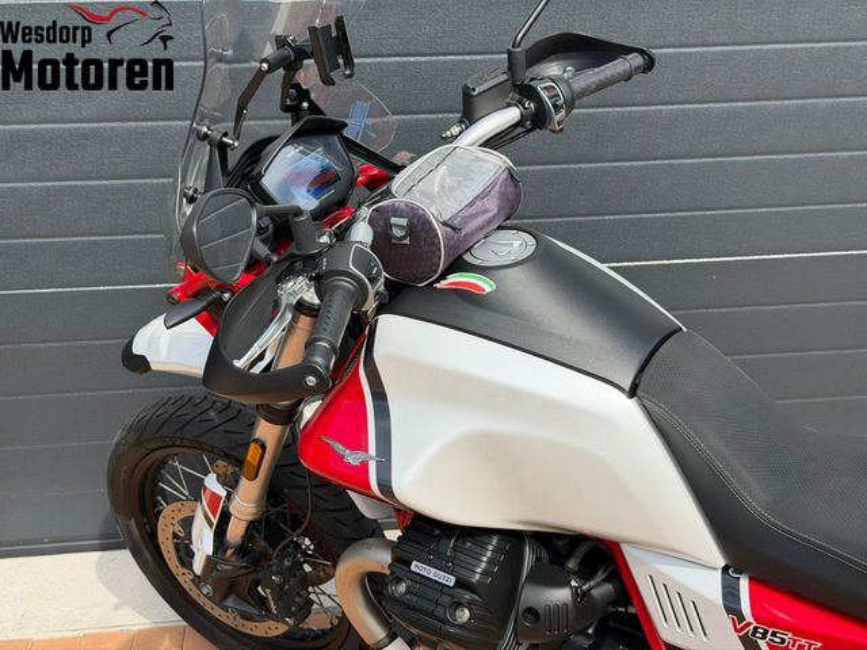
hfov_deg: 39.7
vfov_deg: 30.3
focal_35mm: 48
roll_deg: +0.1
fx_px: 1202
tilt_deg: -21.6
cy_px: 325
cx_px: 434
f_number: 1.78
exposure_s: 1/2762
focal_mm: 6.76
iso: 100
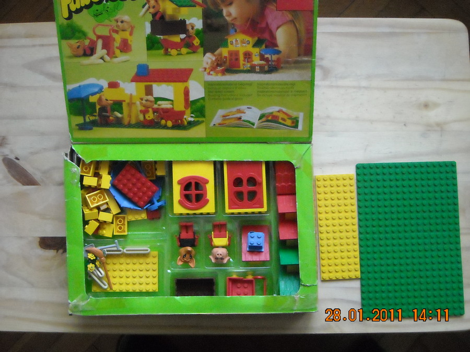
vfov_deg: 32.9
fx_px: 597
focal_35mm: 44
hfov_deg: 42.9
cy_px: 176
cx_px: 235
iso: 800
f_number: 3.1
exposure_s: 1/88
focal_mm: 7.1
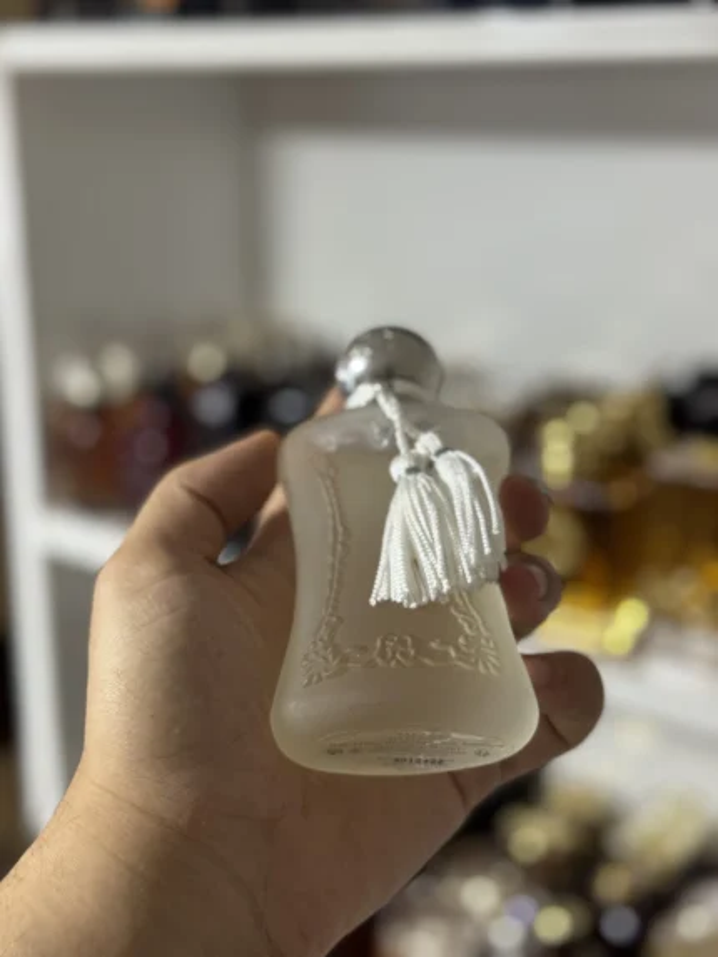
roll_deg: +0.6
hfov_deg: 30.3
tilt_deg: -16.1
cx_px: 359
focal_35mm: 48
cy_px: 478
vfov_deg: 39.6
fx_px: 1327
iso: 160
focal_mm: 6.76
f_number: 1.78
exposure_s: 1/50
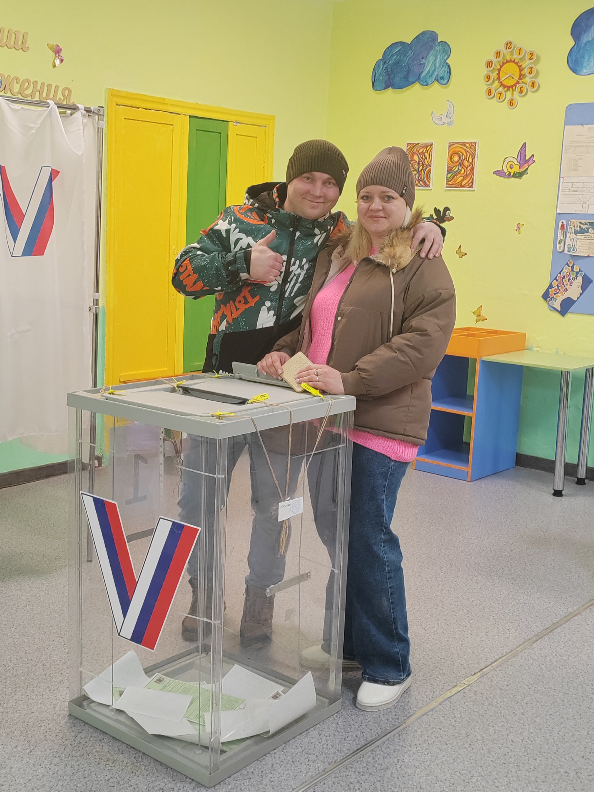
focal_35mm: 44
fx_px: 1007
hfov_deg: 32.9
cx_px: 277
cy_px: 391
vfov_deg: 42.9
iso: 584
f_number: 1.9
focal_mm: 5.52
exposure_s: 1/100
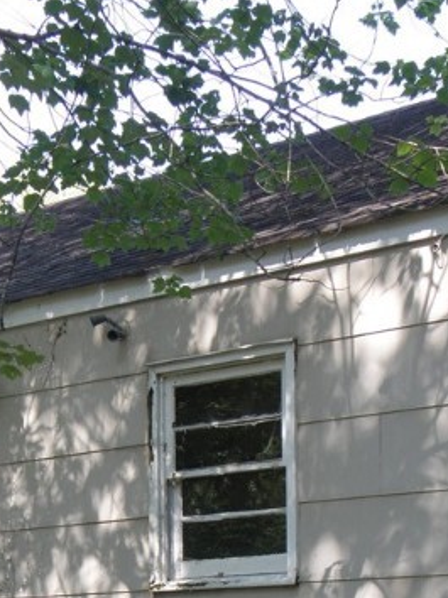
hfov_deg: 16.4
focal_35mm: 89
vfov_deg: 21.2
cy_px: 615
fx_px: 1538
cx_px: 81
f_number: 4
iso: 64
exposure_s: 1/80
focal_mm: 7.32
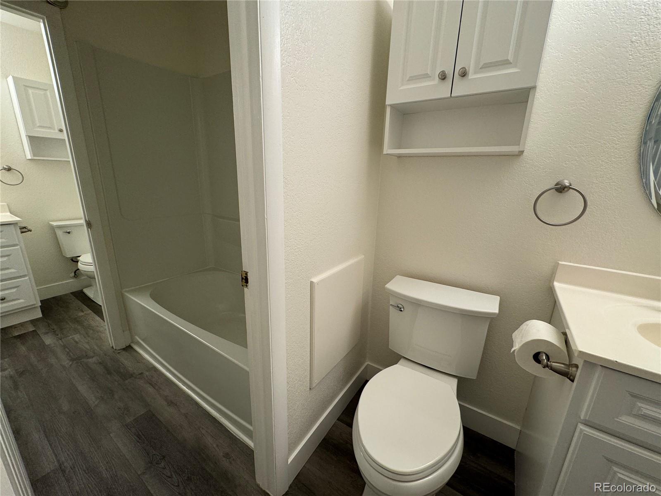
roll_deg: -1.5
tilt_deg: -14.9
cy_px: 248
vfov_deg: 85.7
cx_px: 330
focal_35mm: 14
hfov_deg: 102.1
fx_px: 267
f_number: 2.2
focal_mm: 2.22
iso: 160
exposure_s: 1/120
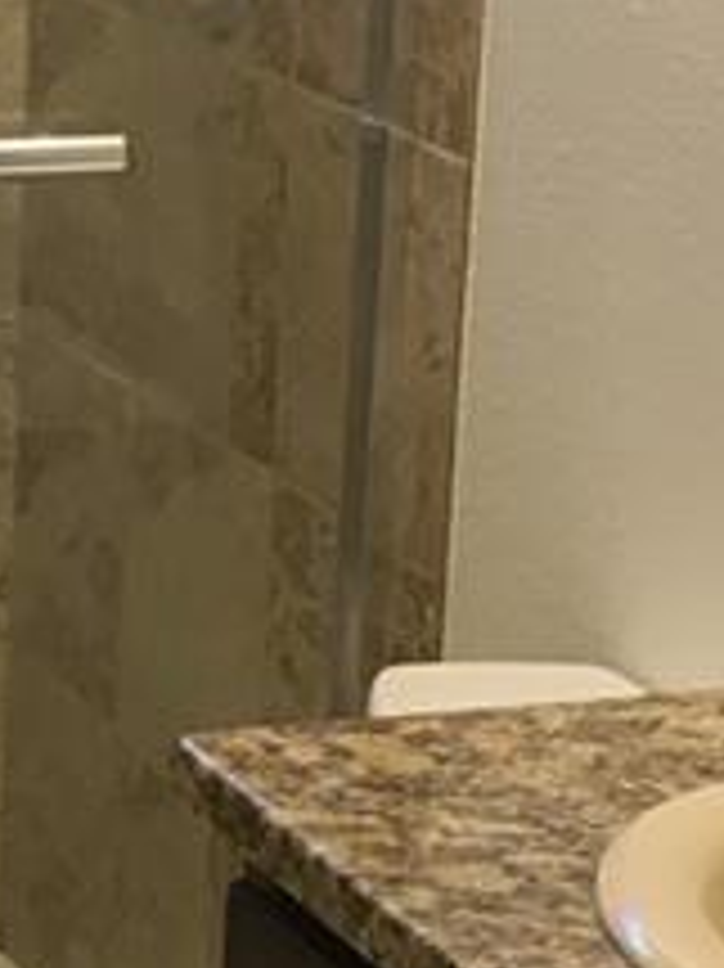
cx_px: -121
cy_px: 702
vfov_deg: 12.2
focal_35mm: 162
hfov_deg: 9.1
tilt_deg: -17.3
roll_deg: -1.0
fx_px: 4522
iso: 32
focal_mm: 4.15
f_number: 2.2
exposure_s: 1/30
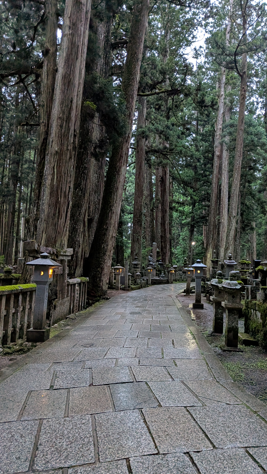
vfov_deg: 69.9
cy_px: 238
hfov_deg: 42.4
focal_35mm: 27
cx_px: 174
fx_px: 340
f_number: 1.7
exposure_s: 1/120
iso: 1162
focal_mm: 4.53
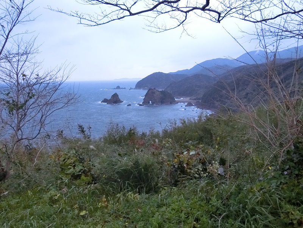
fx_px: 254
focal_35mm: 29
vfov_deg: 48.2
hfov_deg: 61.7
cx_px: 152
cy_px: 114
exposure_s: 1/50
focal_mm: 5.2
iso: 800
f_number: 3.7
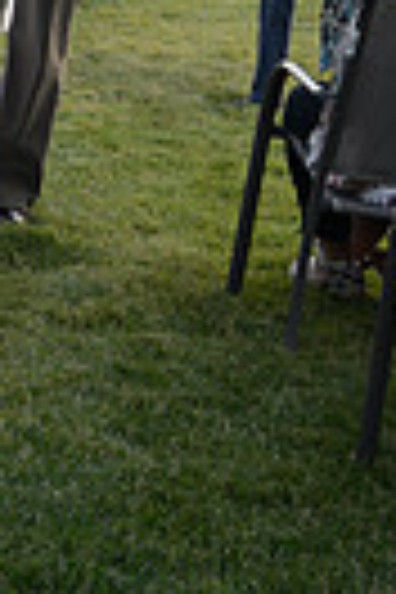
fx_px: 2805
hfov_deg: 7.9
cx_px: -171
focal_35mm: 170
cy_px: -122
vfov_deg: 11.8
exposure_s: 1/250
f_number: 5
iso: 400
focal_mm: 50
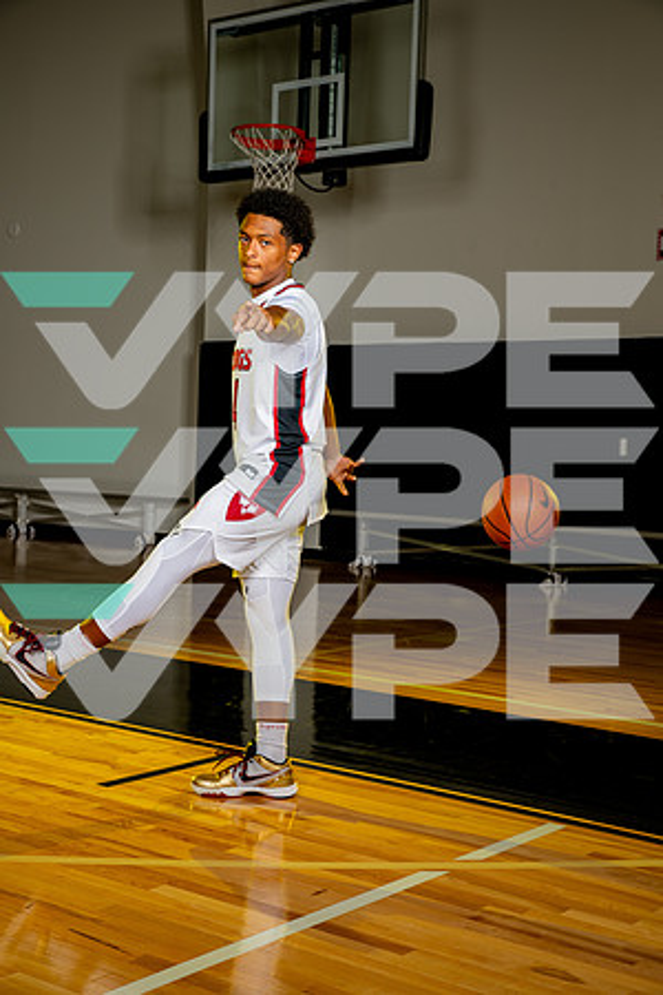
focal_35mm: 55
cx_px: 332
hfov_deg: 24.6
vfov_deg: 36.2
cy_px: 498
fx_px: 1519
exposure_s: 1/125
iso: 100
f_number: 8
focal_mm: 55
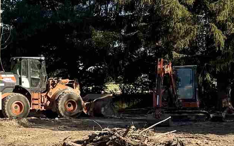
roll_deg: +0.3
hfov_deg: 15.7
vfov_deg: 10.4
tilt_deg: +0.5
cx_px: -74
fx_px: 804
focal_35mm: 126
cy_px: 83
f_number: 1.78
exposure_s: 1/4167
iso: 80
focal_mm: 6.76
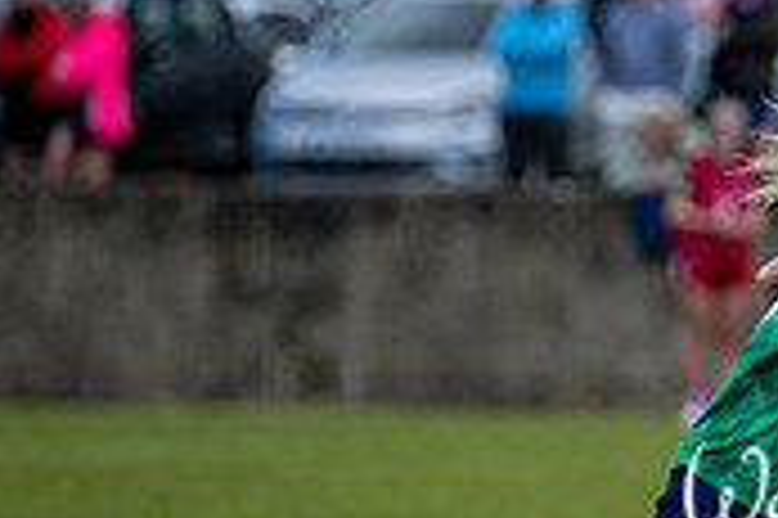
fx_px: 18136
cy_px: 421
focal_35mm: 840
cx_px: 976
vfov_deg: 1.6
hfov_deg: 2.5
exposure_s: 1/3200
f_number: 2.8
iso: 360
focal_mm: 250
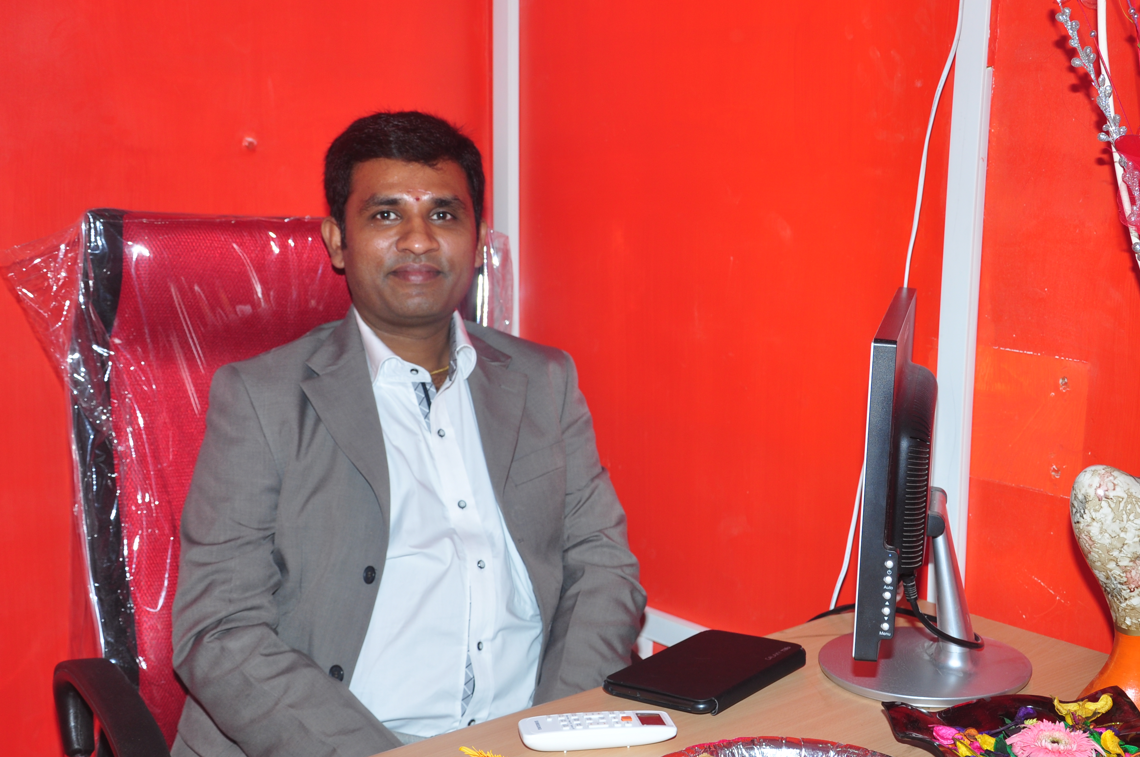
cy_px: 390
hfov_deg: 38.9
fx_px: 1613
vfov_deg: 26.4
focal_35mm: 51
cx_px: 648
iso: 200
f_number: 5.6
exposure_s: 1/125
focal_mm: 28
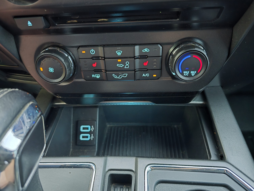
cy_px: 96
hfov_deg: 73.9
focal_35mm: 23
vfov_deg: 58.9
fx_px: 169
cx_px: 127
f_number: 1.7
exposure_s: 1/17.2
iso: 2500
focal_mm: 6.3
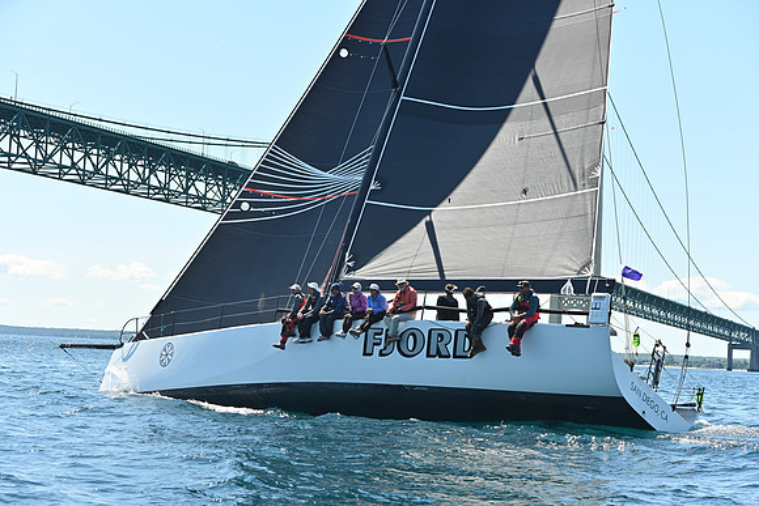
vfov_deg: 19.5
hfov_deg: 28.8
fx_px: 1476
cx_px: 380
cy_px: 253
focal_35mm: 70
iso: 320
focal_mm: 70
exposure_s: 1/1000
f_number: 6.3
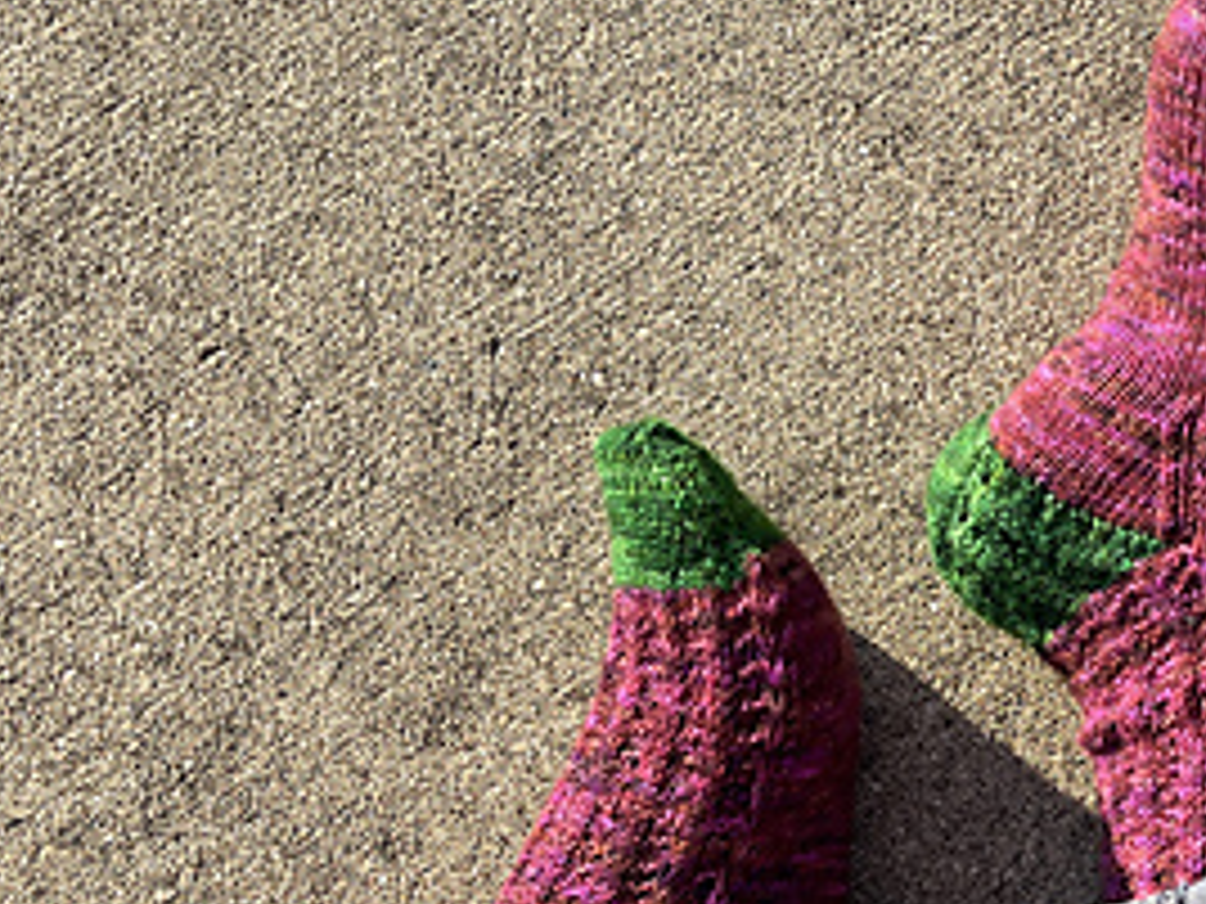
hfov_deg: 30.2
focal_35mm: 62
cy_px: 634
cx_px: 1017
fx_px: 2160
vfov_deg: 23.5
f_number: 1.6
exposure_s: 1/1119
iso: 32
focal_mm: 5.1
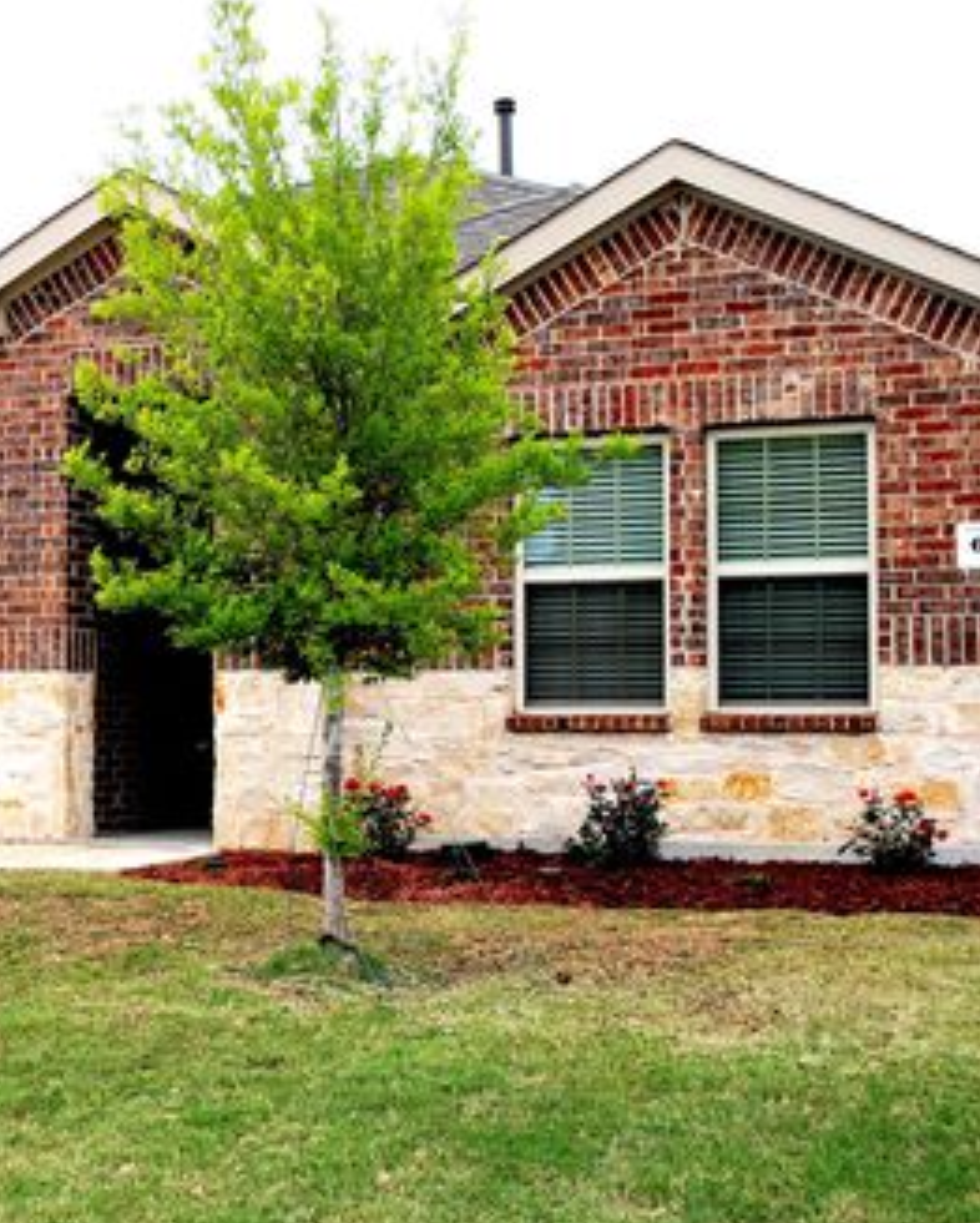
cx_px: 247
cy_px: 623
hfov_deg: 26.8
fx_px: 2028
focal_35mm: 56
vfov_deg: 33.6
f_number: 5
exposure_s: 1/200
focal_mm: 26
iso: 100
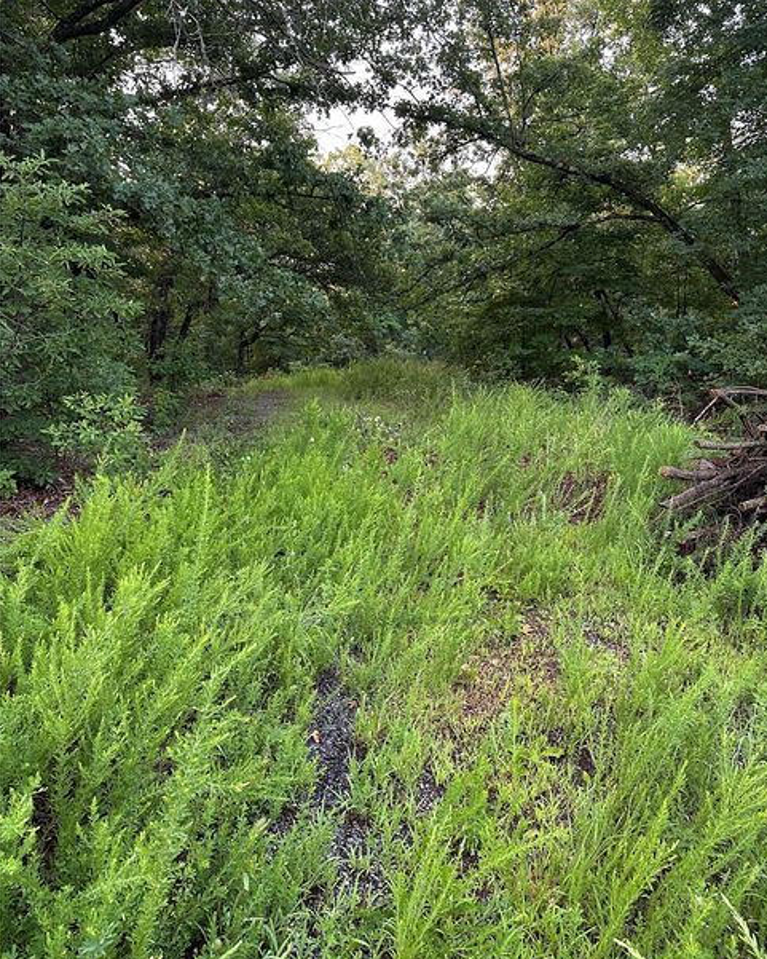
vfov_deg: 65.9
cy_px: 441
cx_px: 397
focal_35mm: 26
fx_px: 738
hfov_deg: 54.9
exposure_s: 1/121
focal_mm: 6.86
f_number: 1.78
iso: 160
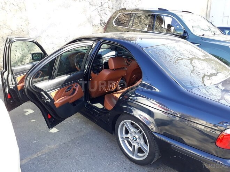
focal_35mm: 27
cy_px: 86
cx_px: 115
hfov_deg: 65.3
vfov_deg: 51.4
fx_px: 179
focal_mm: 3.6
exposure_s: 1/100
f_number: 1.9
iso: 40
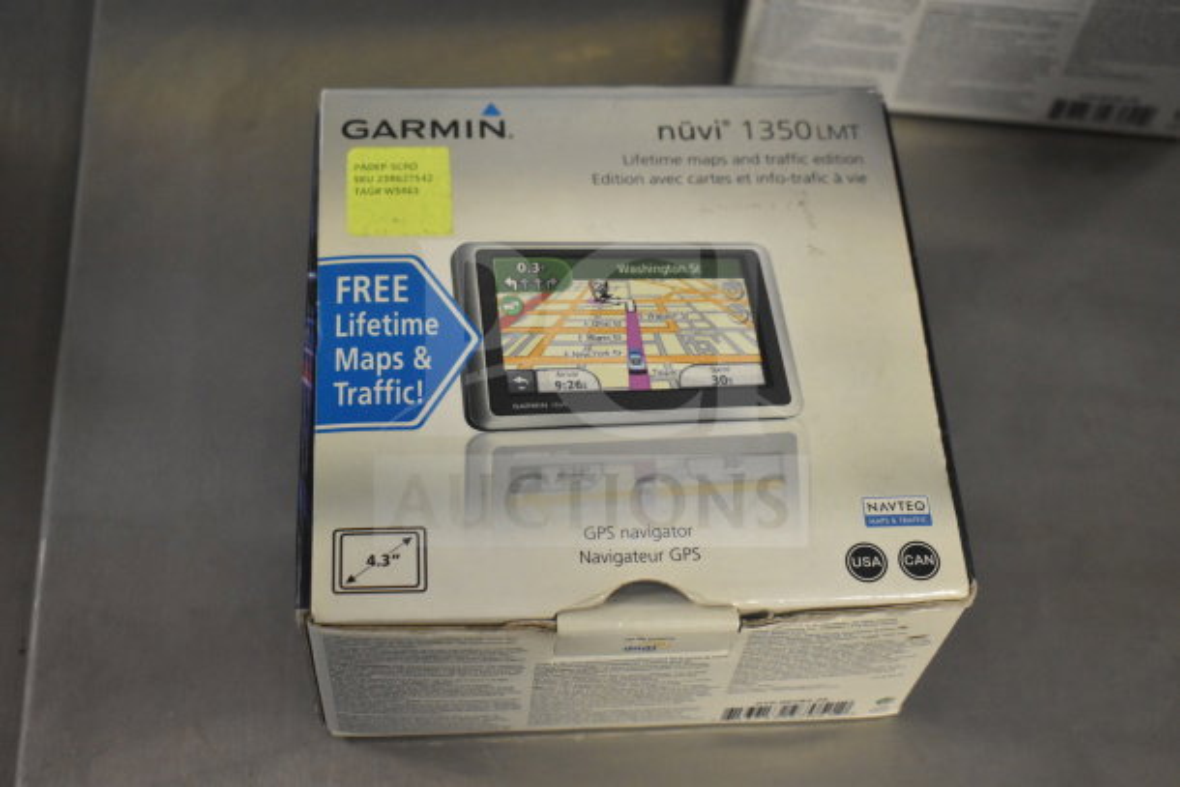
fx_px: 1721
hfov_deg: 37.8
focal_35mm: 52
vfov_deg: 25.8
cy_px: 394
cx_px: 590
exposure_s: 1/60
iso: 3600
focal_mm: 35
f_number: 4.5
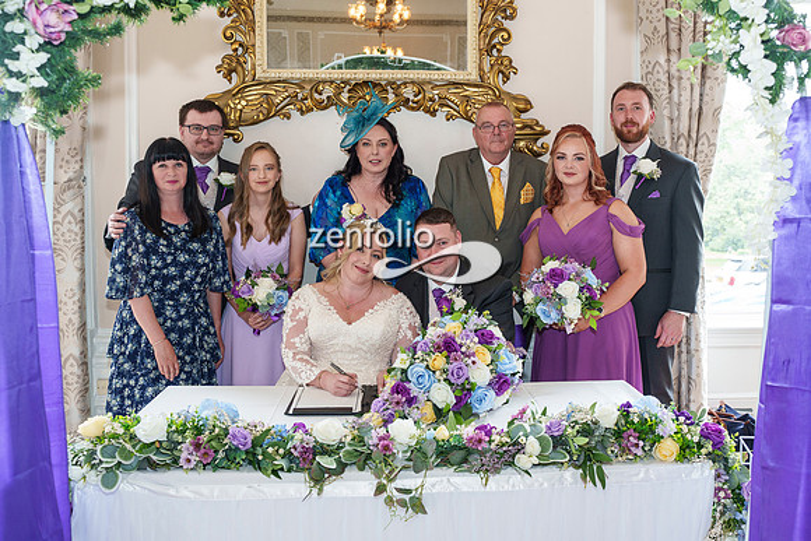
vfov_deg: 39.0
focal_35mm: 34
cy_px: 233
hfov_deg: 55.9
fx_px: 762
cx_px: 447
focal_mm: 29
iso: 800
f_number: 4
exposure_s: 1/160
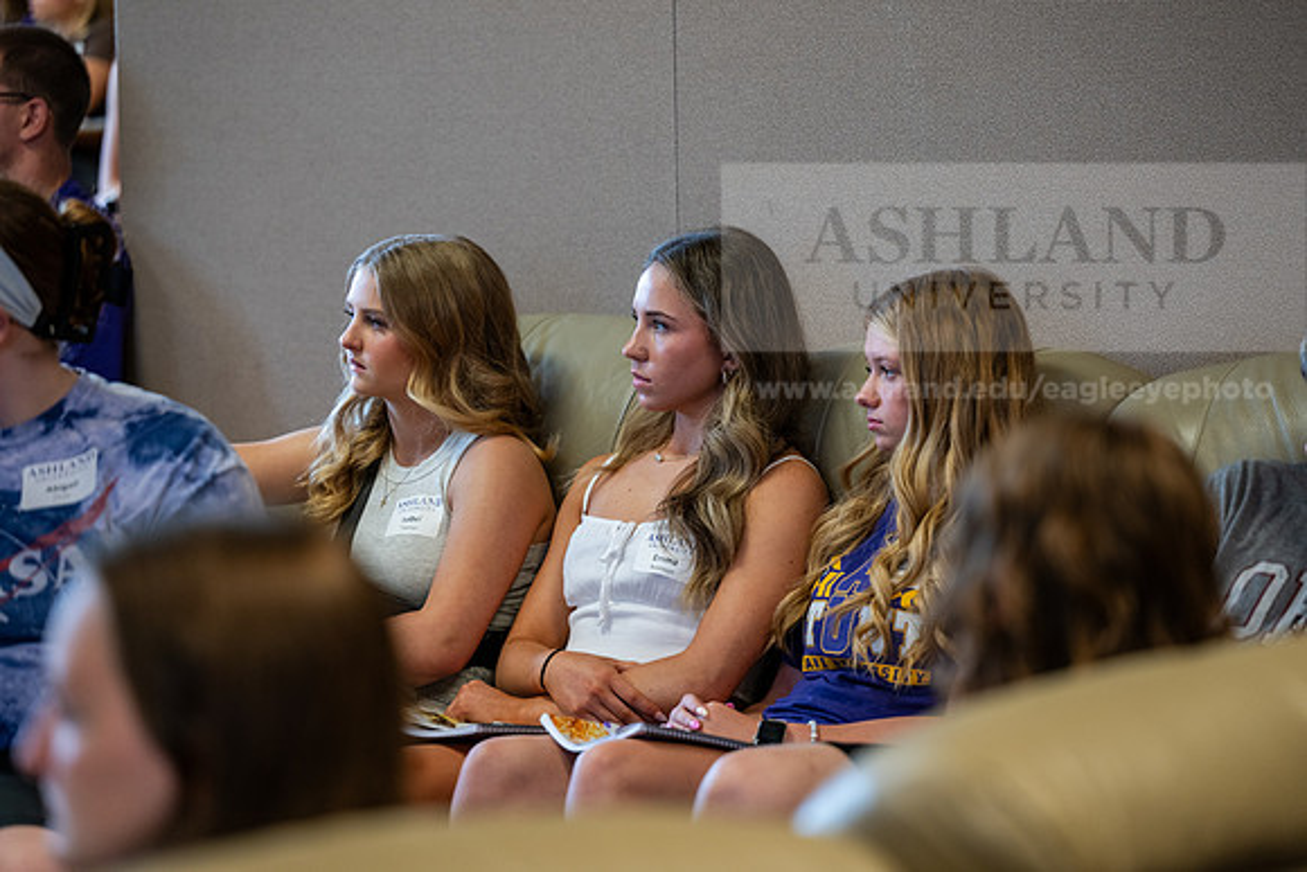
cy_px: 436
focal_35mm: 120
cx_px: 654
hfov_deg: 17.1
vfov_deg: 11.4
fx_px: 4357
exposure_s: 1/200
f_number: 2.8
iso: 1000
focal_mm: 120
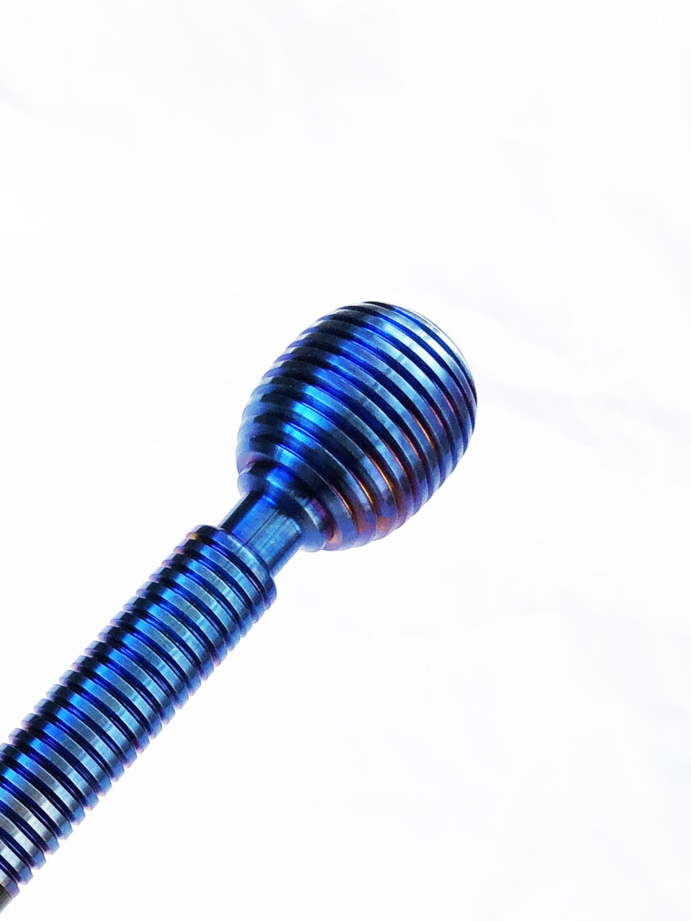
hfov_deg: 22.9
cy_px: 900
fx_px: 1650
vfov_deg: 29.3
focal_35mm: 62
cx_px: 37
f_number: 1.8
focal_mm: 3.99
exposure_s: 1/923
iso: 20
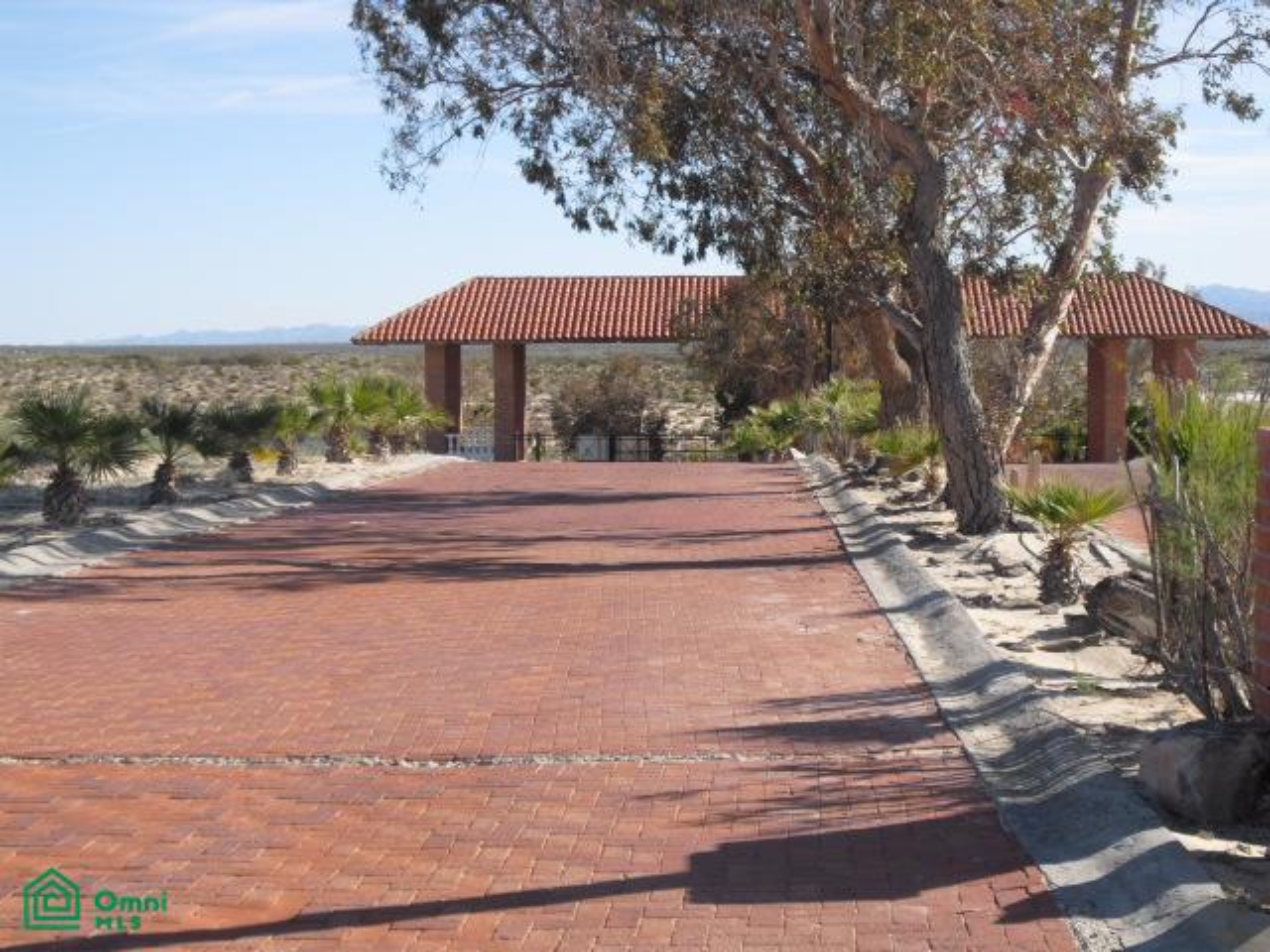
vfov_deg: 23.3
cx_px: 635
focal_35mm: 63
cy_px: 476
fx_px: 2311
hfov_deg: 30.7
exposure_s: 1/400
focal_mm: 11.2
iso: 64
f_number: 4.2
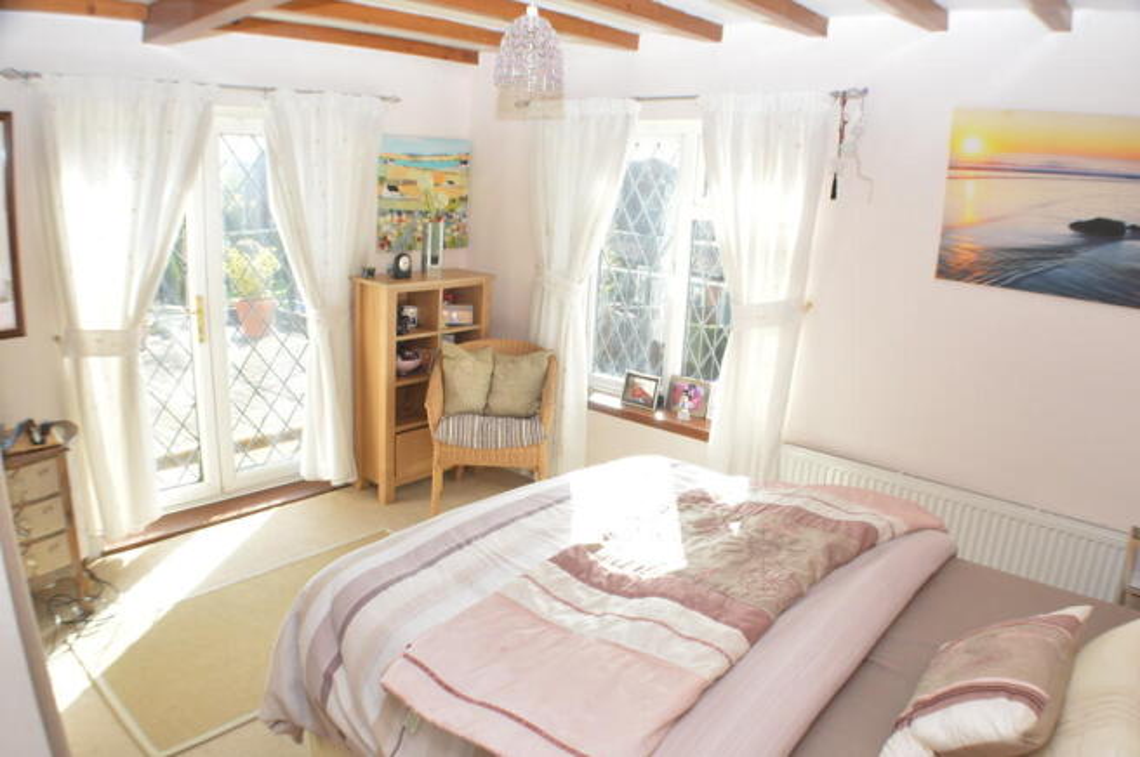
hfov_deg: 62.0
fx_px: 949
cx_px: 570
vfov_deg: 43.5
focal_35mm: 30
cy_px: 378
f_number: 8
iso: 200
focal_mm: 20
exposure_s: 1/40
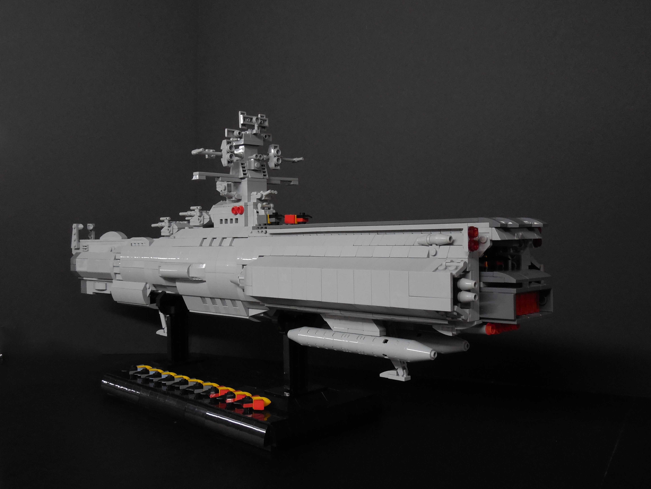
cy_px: 244
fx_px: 658
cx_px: 326
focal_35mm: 35
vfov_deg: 40.7
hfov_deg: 52.6
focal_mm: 6.3
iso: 400
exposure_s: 1/20
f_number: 3.7
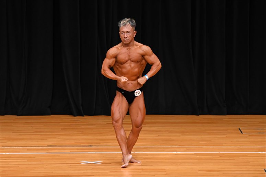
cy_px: 88
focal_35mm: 270
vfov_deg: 5.1
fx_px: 1994
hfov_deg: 7.6
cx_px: 133
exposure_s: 1/400
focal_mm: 180
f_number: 5.6
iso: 3200
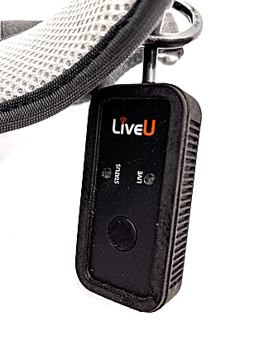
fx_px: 273
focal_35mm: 26
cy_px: 182
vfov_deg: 67.3
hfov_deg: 53.1
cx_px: 136
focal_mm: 5.1
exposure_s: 1/60
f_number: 1.6
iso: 320
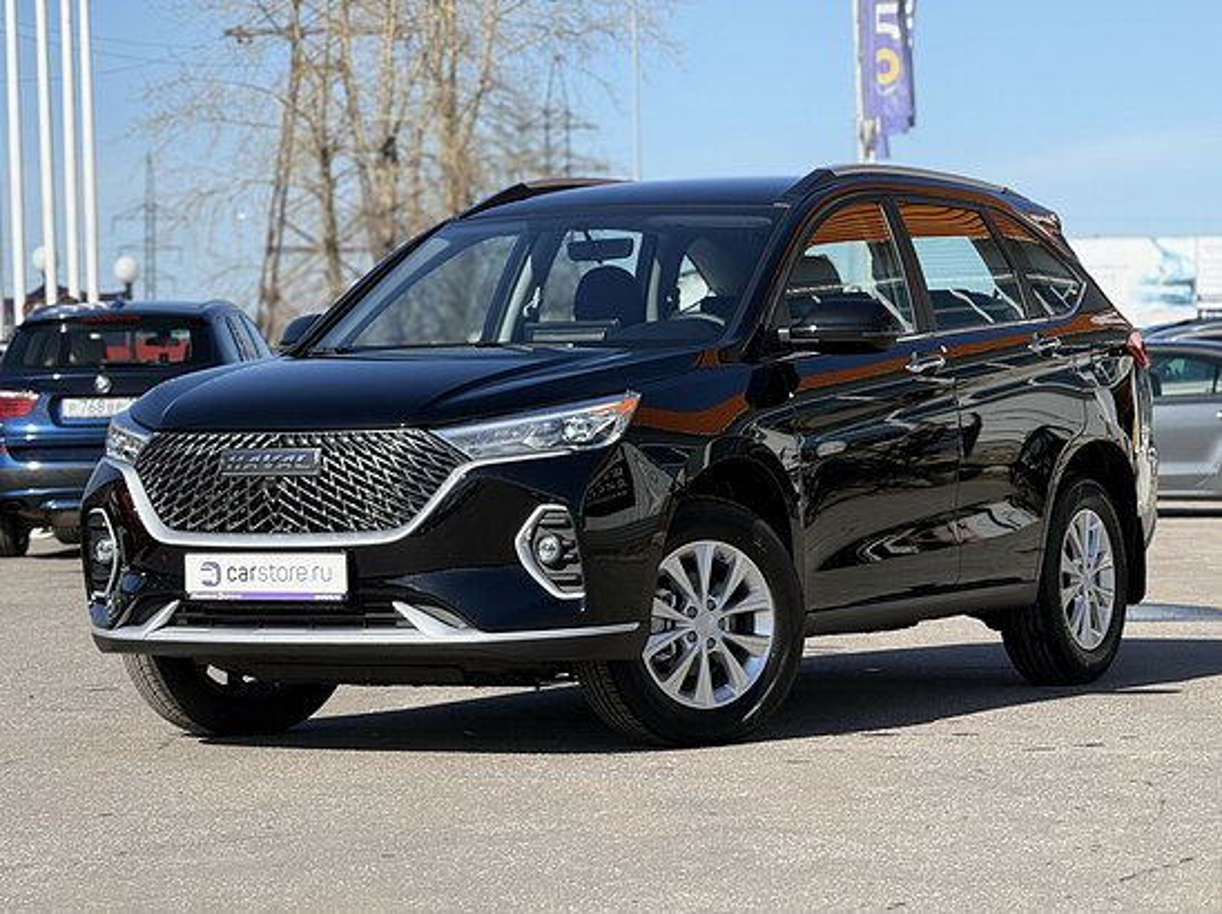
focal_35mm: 120
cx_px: 611
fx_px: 4232
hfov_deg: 16.4
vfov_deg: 12.3
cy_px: 457
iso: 50
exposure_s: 1/1248
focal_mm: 15.66
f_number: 2.8
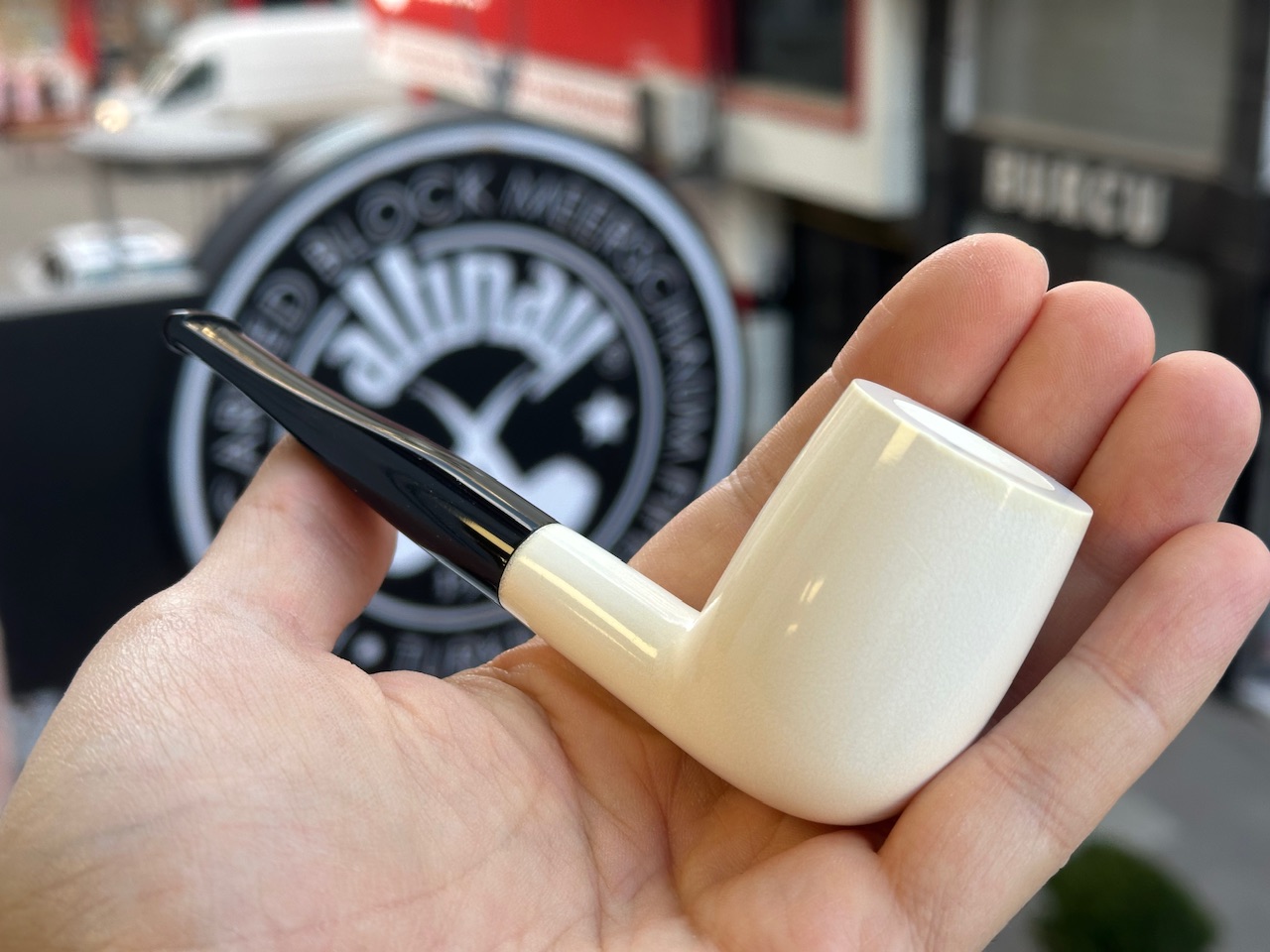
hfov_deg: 39.7
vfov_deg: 30.3
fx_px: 1761
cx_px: 635
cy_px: 476
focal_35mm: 48
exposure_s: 1/129
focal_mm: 6.86
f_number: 1.78
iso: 50
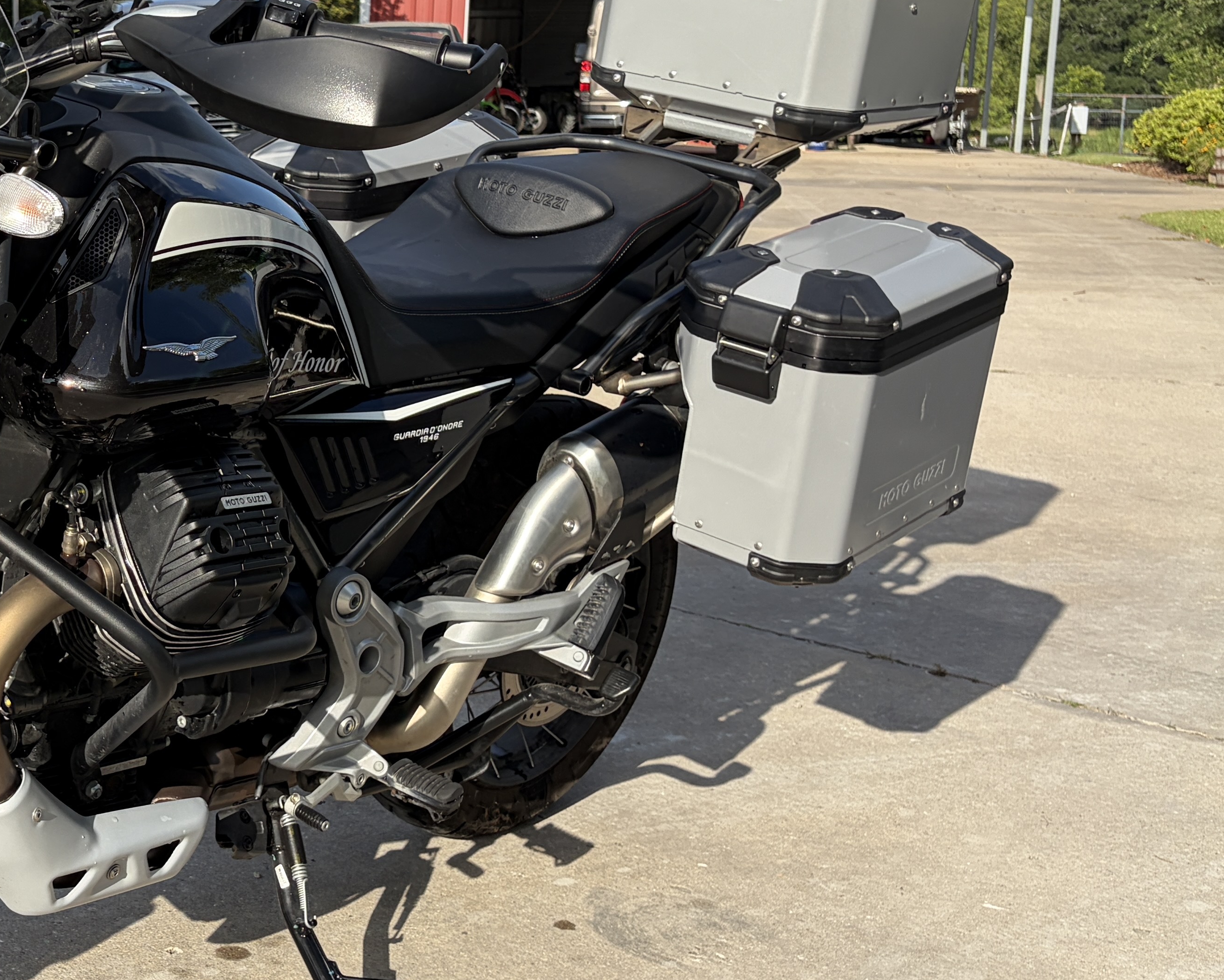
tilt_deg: -7.9
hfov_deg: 31.9
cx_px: 50
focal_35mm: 55
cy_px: 350
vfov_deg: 27.5
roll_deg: -0.9
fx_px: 1992
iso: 50
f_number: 1.6
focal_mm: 5.96
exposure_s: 1/2364
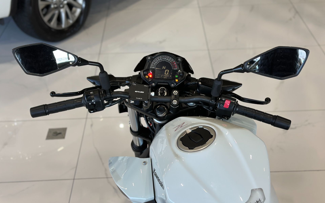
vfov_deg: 25.3
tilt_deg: -33.1
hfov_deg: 39.6
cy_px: 95
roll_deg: +2.3
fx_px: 452
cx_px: 162
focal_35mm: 51
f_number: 1.78
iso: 80
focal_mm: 6.86
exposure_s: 1/144
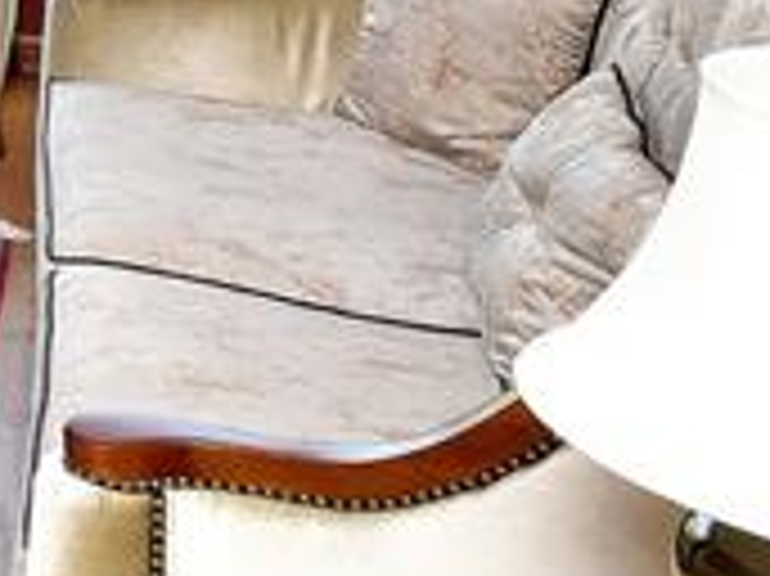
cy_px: -128
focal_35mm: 98
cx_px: -1103
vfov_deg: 14.6
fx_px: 2178
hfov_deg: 13.8
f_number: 9
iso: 800
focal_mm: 17
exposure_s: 1/60
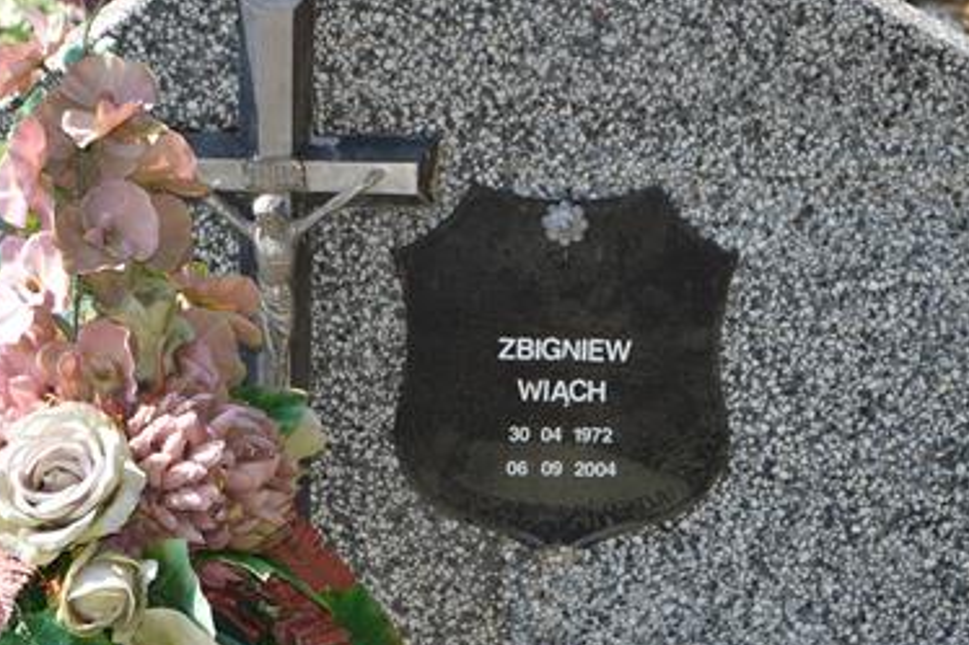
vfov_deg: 8.6
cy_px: 407
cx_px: 415
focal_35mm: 159
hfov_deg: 12.9
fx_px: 4278
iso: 100
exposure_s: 1/200
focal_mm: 62
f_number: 6.3
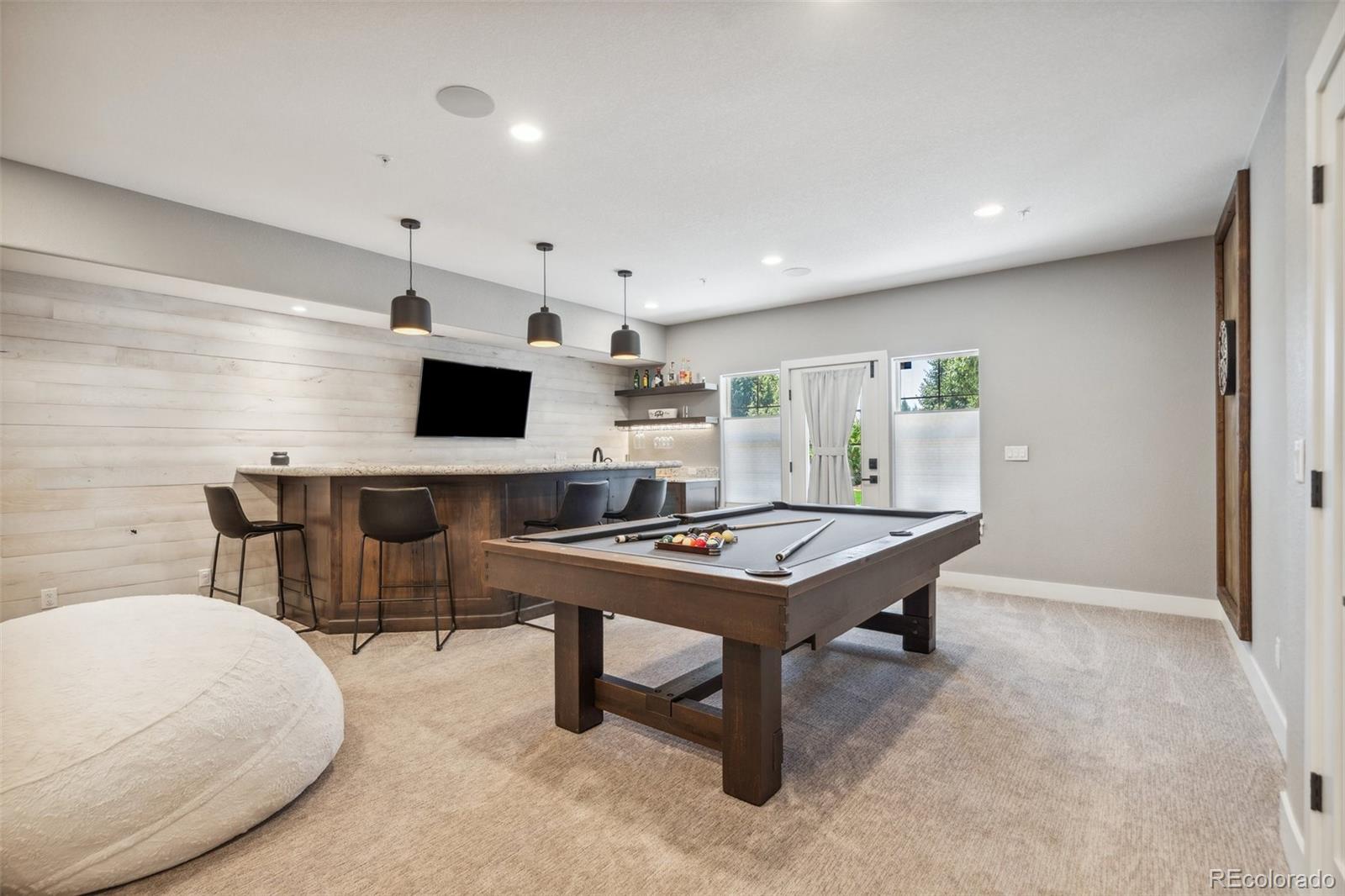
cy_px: 448
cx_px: 672
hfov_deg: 96.7
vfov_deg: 73.7
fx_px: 598
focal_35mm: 16
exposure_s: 1/15
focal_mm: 16
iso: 100
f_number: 5.6
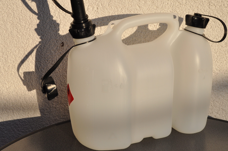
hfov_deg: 31.4
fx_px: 405
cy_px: 67
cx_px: 132
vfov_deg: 21.2
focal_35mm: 64
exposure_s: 1/500
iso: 200
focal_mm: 32
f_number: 11
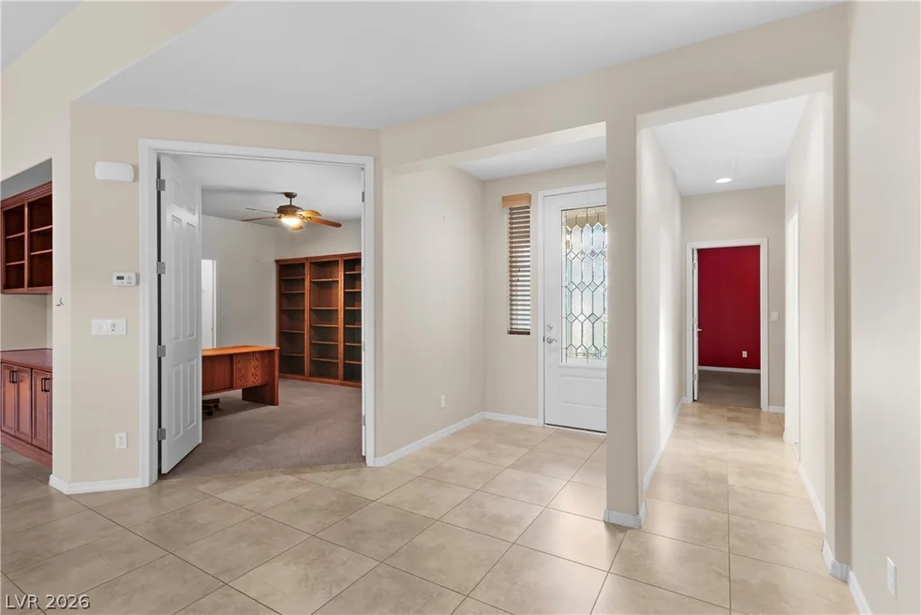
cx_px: 460
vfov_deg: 70.5
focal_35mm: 17
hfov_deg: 93.3
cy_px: 308
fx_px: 435
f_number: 8
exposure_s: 1/5
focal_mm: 17
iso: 400
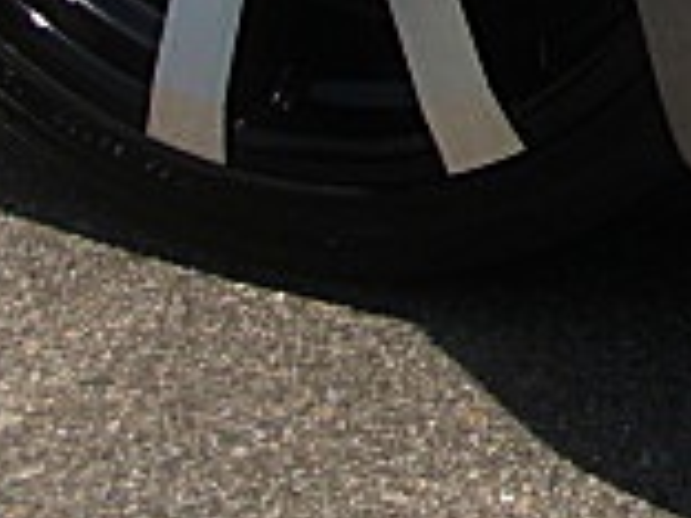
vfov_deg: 9.4
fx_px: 2954
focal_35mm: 148
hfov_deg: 12.5
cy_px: -514
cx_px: 1138
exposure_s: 1/160
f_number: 7.9
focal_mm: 6.3
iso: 50
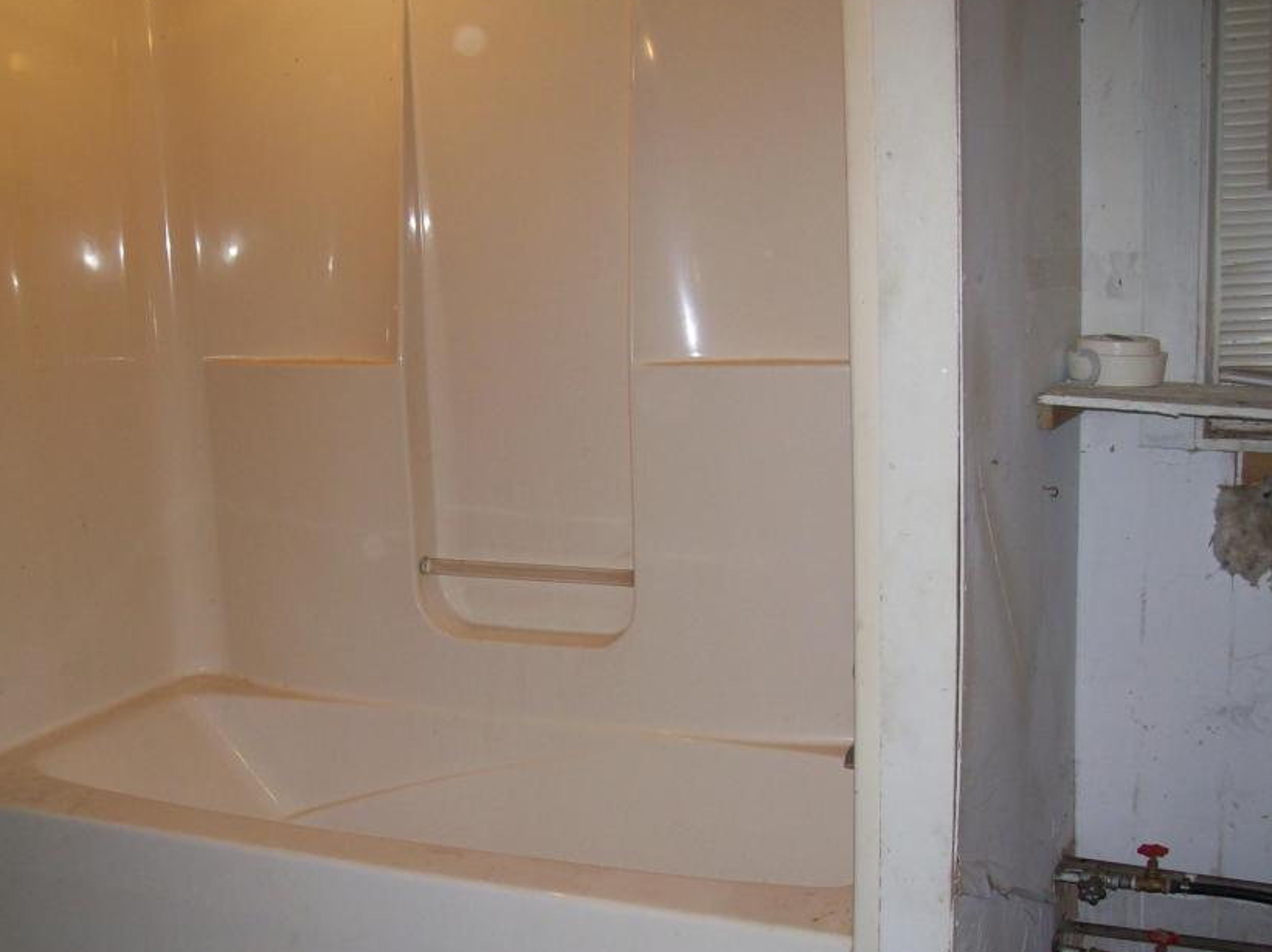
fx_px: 1653
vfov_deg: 32.1
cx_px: 542
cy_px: 552
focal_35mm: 45
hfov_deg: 42.0
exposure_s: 1/64
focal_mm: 6
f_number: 2.7
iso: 80
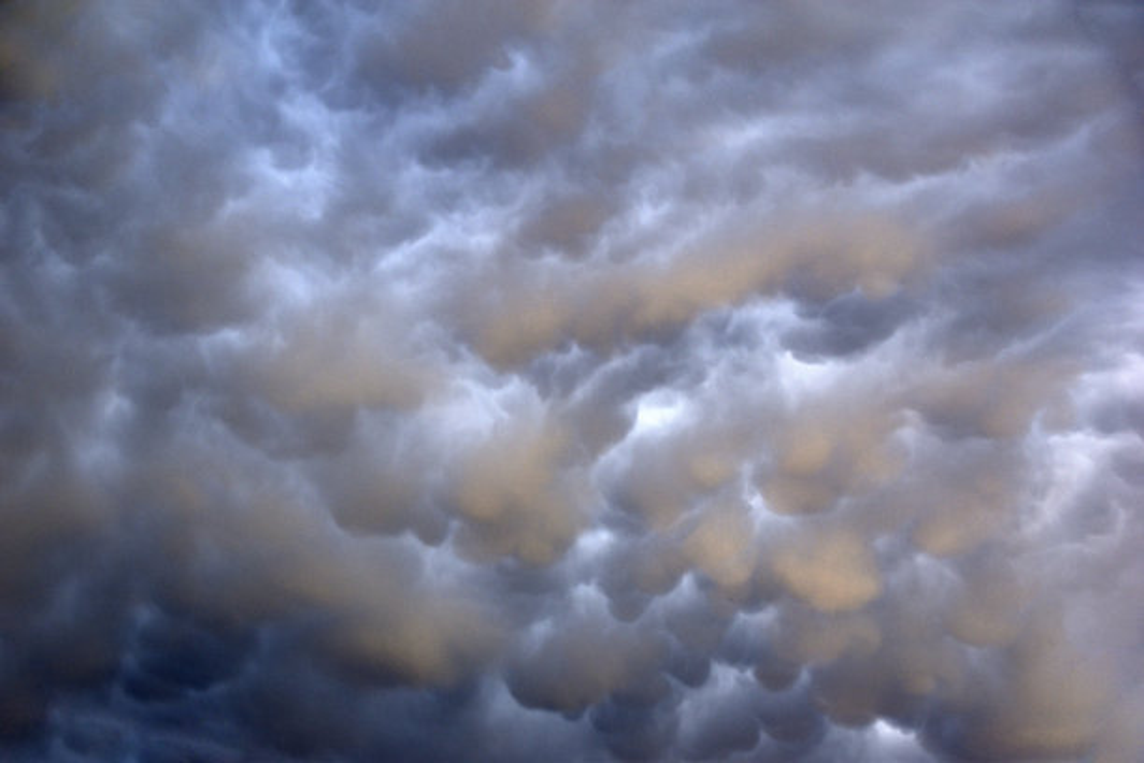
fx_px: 1382
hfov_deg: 45.0
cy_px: 382
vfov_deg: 30.8
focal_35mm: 44
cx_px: 572
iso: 100
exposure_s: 1/50
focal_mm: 29
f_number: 4
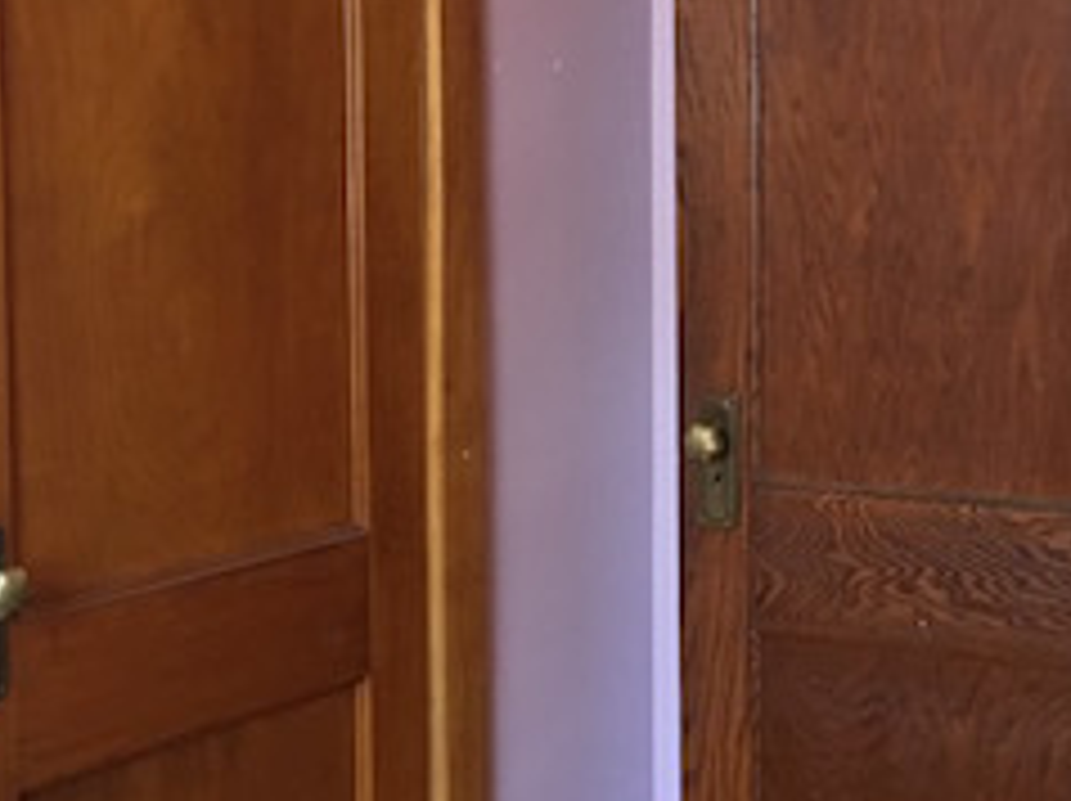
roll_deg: +1.6
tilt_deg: -5.1
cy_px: 266
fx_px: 2411
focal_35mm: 78
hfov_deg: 24.8
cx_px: 796
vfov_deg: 18.8
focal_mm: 4.15
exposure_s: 1/30
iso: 200
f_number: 2.2
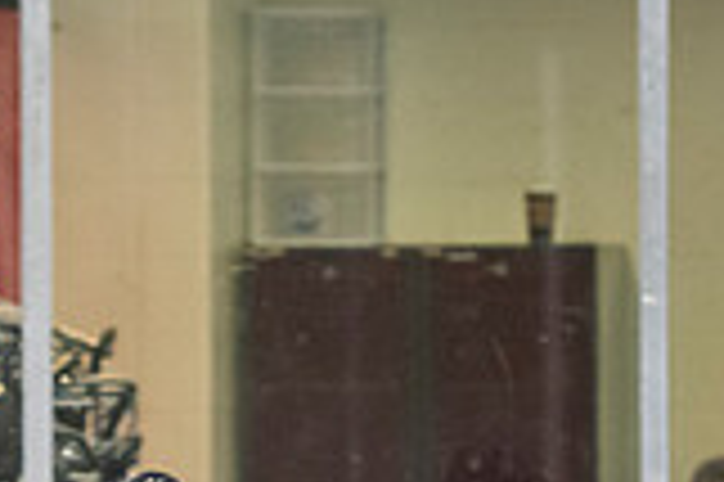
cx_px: 140
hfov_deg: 3.0
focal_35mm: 678
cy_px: 854
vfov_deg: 2.0
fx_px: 13621
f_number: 3.2
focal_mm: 122
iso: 2000
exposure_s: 1/640
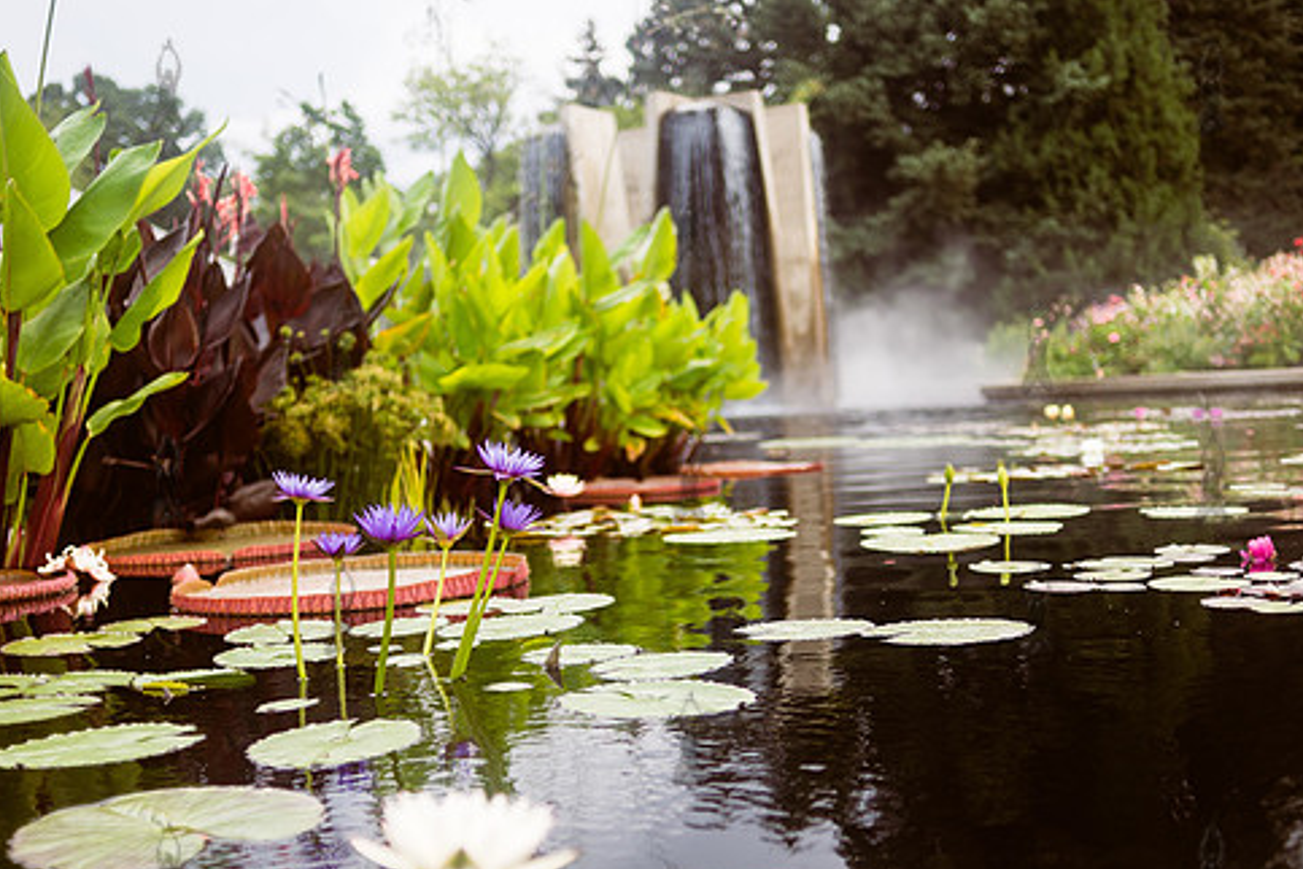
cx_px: 688
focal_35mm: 42
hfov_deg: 46.4
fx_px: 1520
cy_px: 476
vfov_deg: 31.9
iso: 100
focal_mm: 35
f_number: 2
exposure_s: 1/500
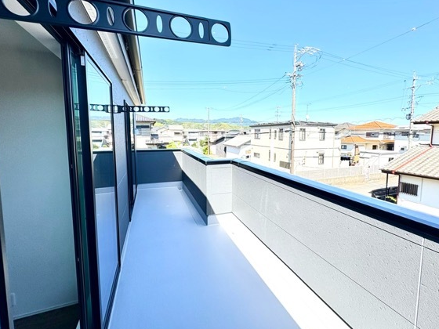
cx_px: 231
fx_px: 203
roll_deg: -0.3
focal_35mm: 16
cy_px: 151
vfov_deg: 78.0
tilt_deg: -4.9
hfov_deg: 94.4
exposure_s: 1/600
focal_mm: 2.22
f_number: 2.2
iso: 64
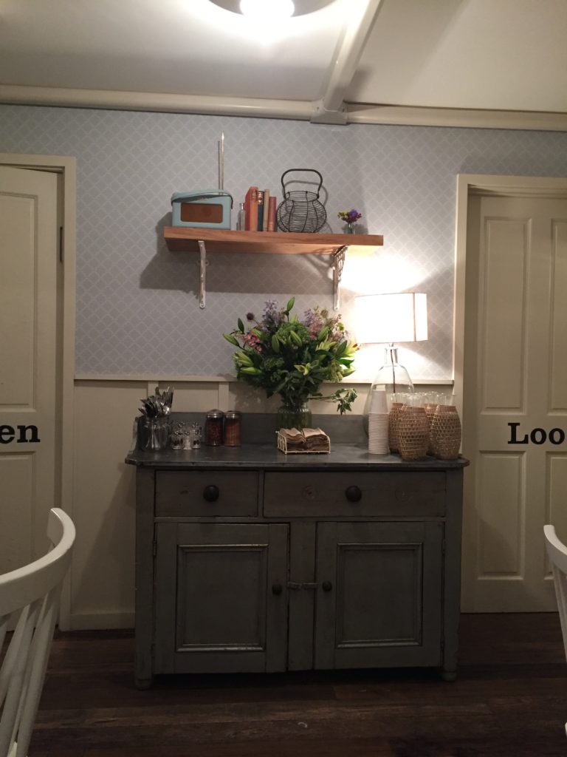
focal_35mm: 29
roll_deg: -0.8
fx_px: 633
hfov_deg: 48.2
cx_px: 284
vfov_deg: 61.7
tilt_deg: -0.7
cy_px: 378
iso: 250
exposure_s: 1/33
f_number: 2.2
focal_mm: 4.15
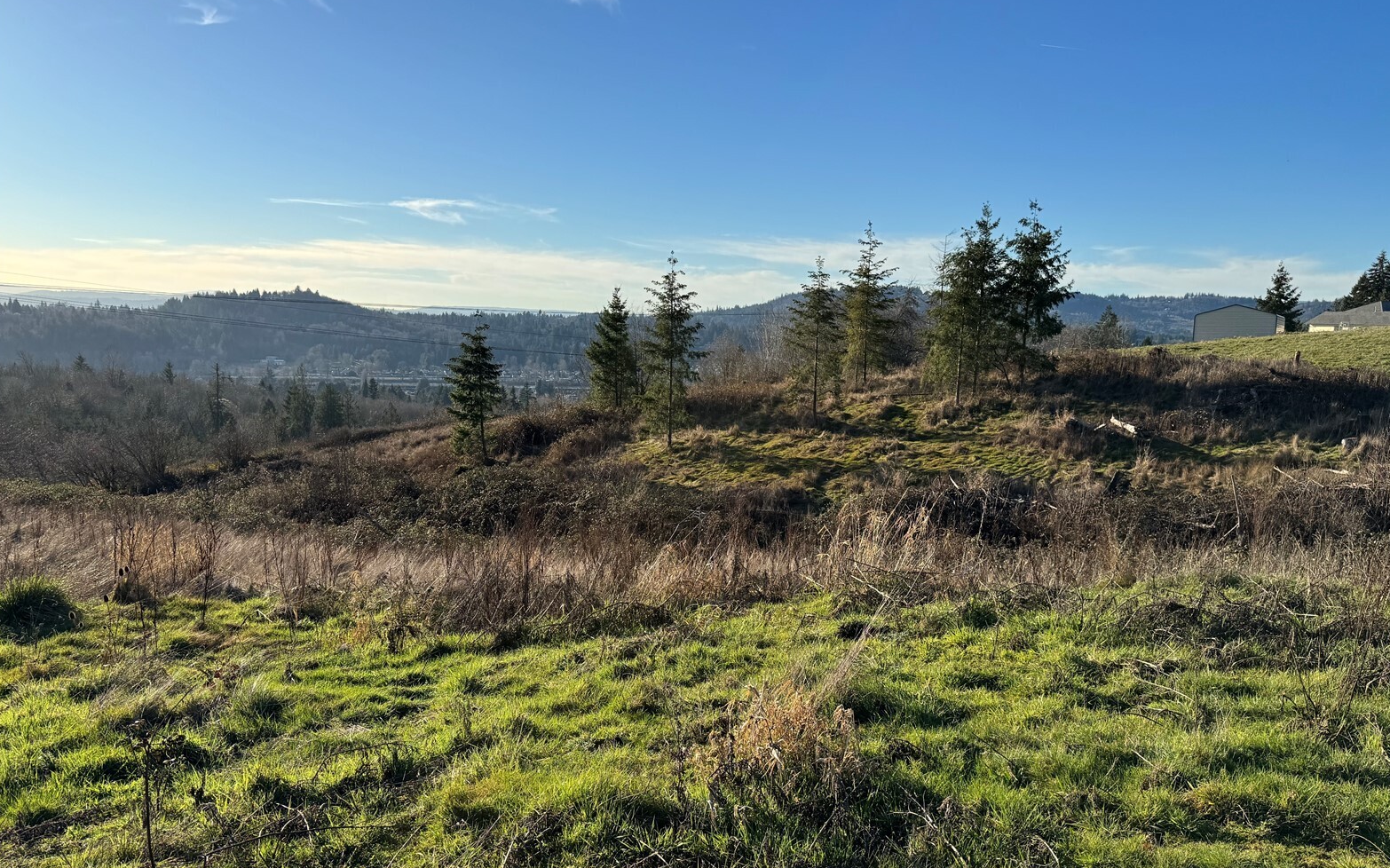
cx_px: 703
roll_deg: -1.7
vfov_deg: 47.4
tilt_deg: -10.7
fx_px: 985
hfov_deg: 70.4
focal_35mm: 26
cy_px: 493
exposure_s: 1/4608
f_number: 1.78
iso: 80
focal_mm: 6.76
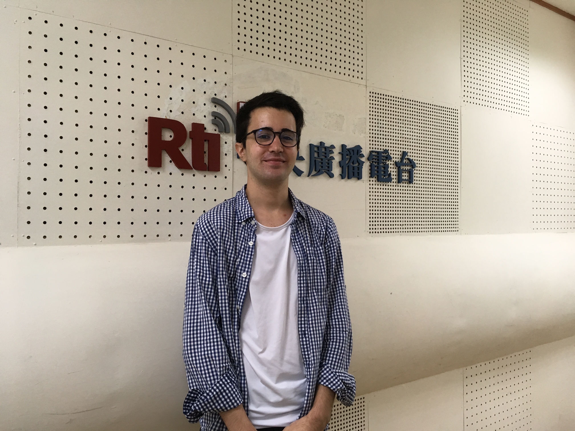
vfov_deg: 48.2
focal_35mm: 29
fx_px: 482
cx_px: 288
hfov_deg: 61.7
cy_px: 216
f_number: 2.2
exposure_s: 1/30
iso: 40
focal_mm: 4.15
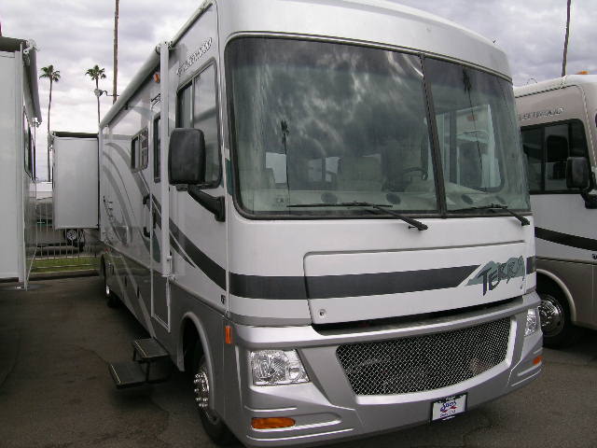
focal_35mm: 28
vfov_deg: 49.7
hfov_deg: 63.4
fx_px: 483
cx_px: 298
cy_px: 224
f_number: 5
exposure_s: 1/192
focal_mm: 5.8
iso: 50
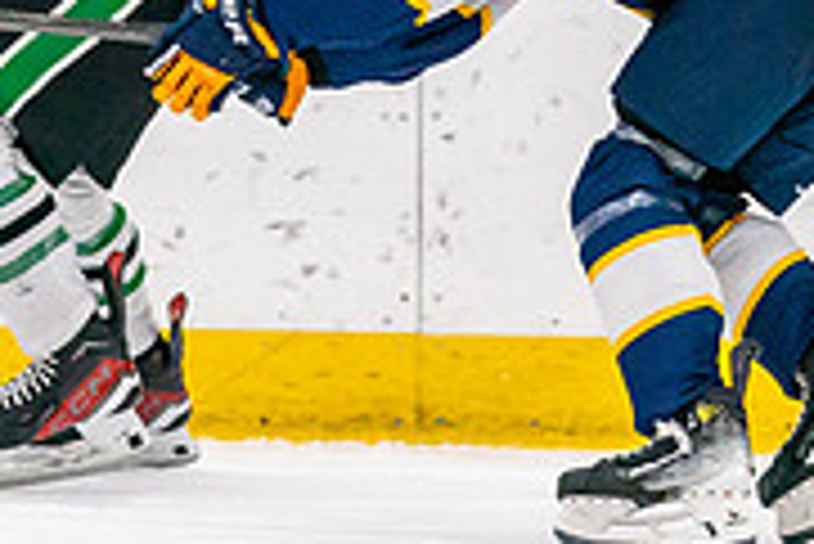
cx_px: 467
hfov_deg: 2.3
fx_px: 20049
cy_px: -11
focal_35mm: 886
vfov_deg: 1.6
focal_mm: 200
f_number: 2.8
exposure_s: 1/1250
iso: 3200
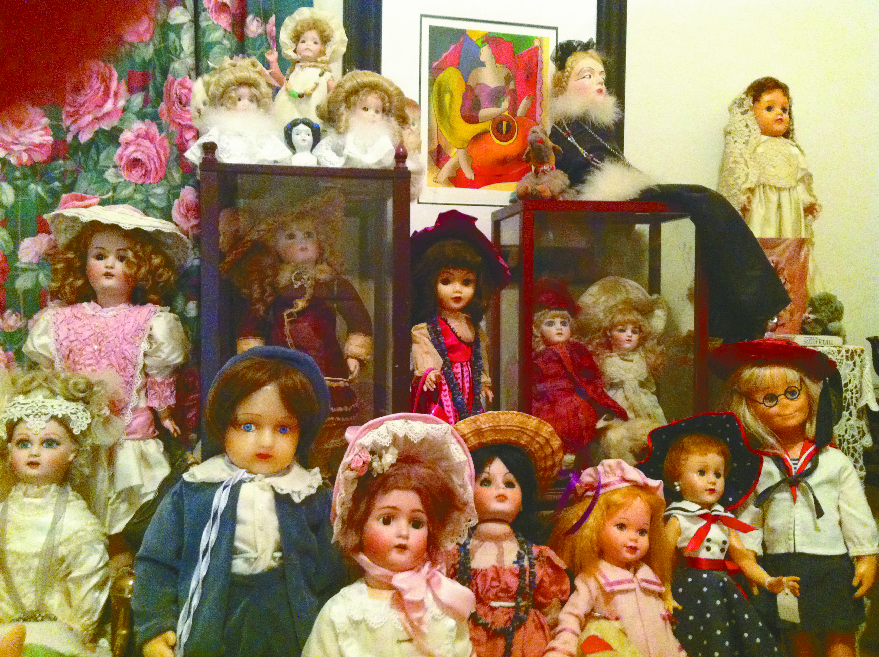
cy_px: 328
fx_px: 887
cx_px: 440
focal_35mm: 35
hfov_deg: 52.7
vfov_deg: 40.6
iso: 800
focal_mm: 3.85
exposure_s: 1/15
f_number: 2.8
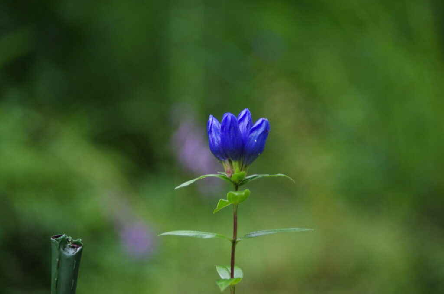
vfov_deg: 7.6
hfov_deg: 11.4
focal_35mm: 180
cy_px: 147
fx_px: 2215
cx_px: 222
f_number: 4.5
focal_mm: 120
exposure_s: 1/200
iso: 800
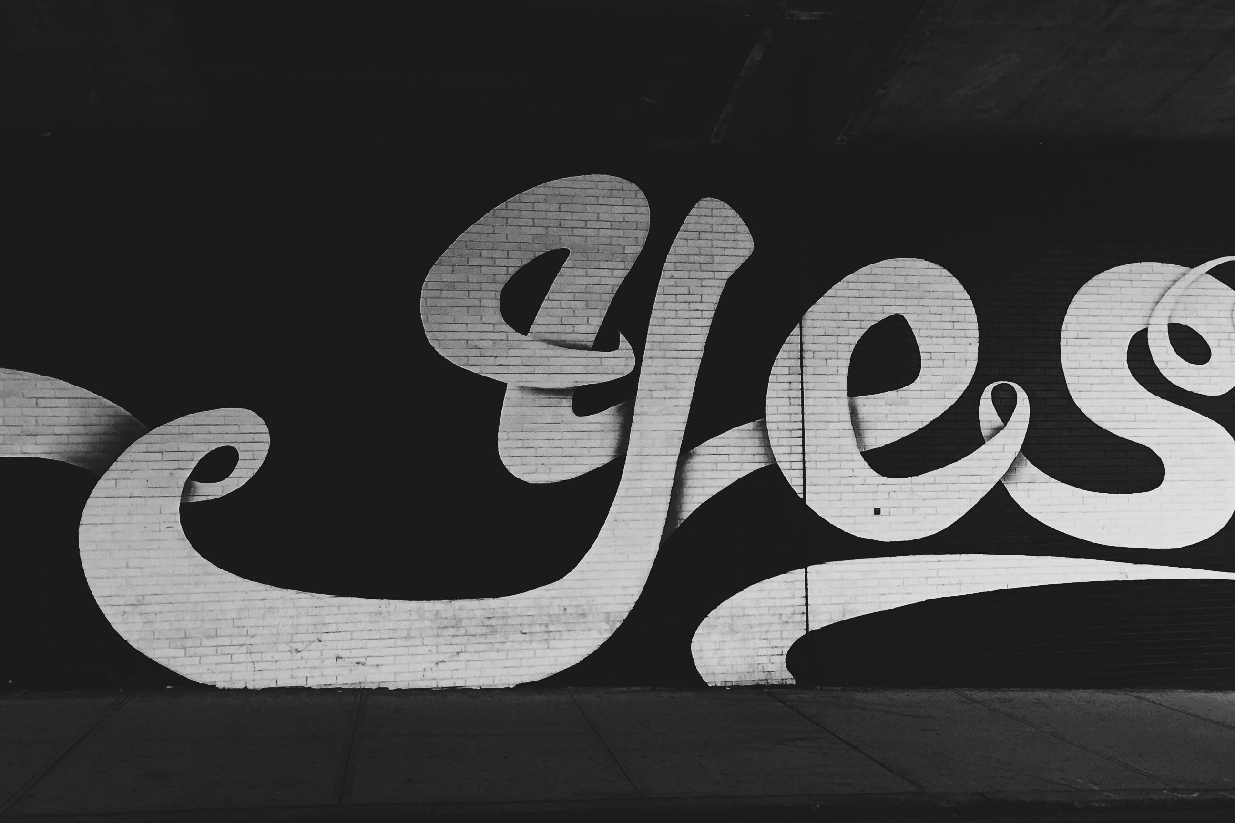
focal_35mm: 38
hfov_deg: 50.6
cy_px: 384
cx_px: 682
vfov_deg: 35.0
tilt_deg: +5.3
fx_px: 1303
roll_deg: -0.6
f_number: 2.2
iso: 125
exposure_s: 1/8
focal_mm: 4.15
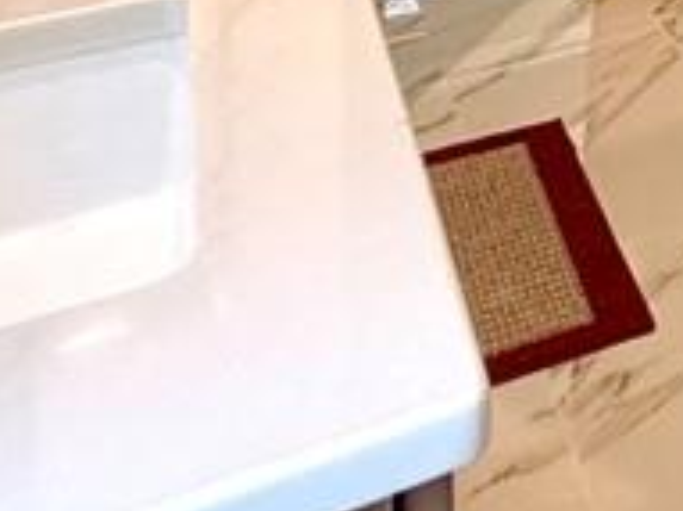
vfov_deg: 14.7
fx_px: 1479
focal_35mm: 75
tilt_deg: +1.6
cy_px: -622
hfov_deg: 18.6
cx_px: 1305
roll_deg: +1.0
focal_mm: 2.22
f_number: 2.2
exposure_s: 1/120
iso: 160
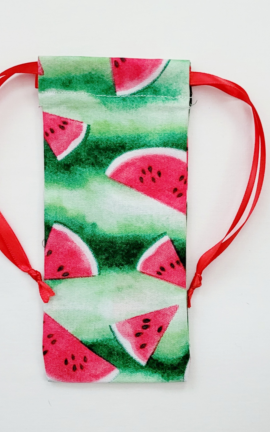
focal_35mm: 28
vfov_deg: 66.5
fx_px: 330
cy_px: 216
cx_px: 116
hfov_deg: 44.4
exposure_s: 1/40
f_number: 1.8
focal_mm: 5.4
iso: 400
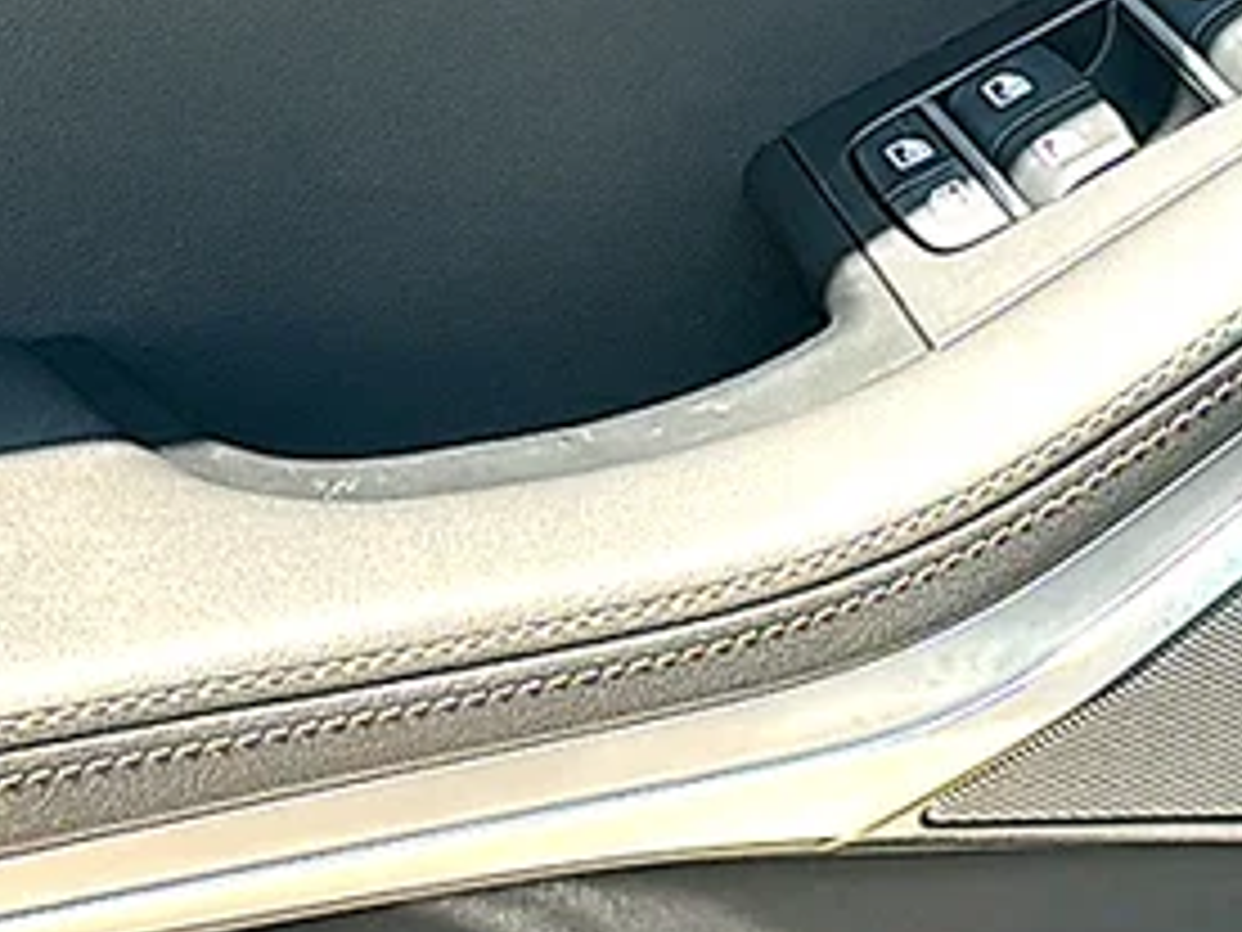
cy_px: 164
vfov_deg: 14.8
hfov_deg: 19.8
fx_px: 3552
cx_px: 734
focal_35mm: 99
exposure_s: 1/387
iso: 80
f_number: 1.78
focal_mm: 6.86
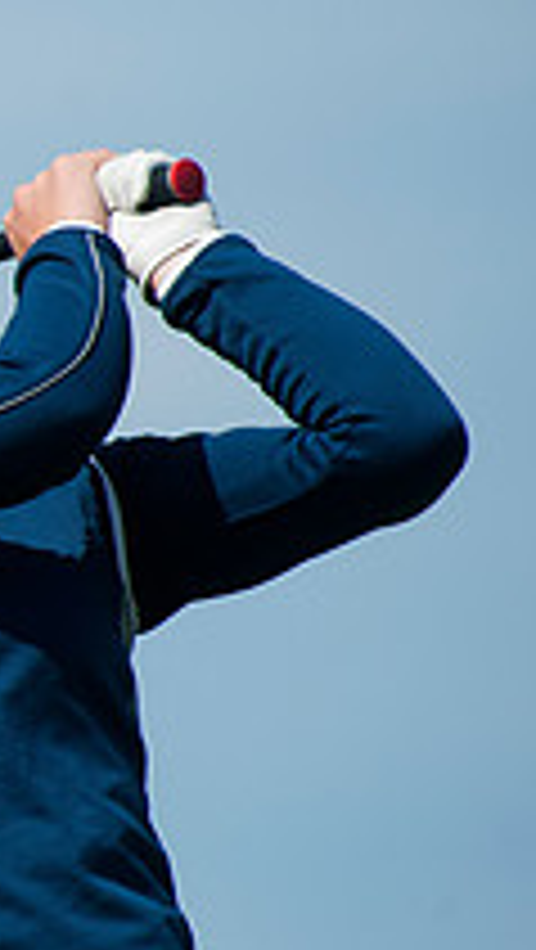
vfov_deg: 1.3
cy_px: 432
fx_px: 43473
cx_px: -676
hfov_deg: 0.7
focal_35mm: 1724
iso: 400
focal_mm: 600
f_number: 7.1
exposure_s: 1/3200
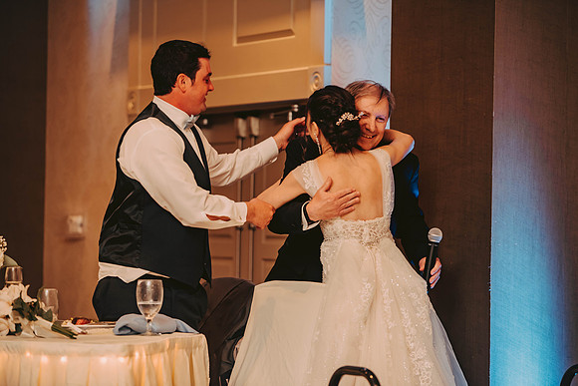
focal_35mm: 135
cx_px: 289
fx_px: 2168
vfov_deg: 10.2
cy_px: 193
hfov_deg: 15.2
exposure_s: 1/60
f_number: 2.8
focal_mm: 135
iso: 800
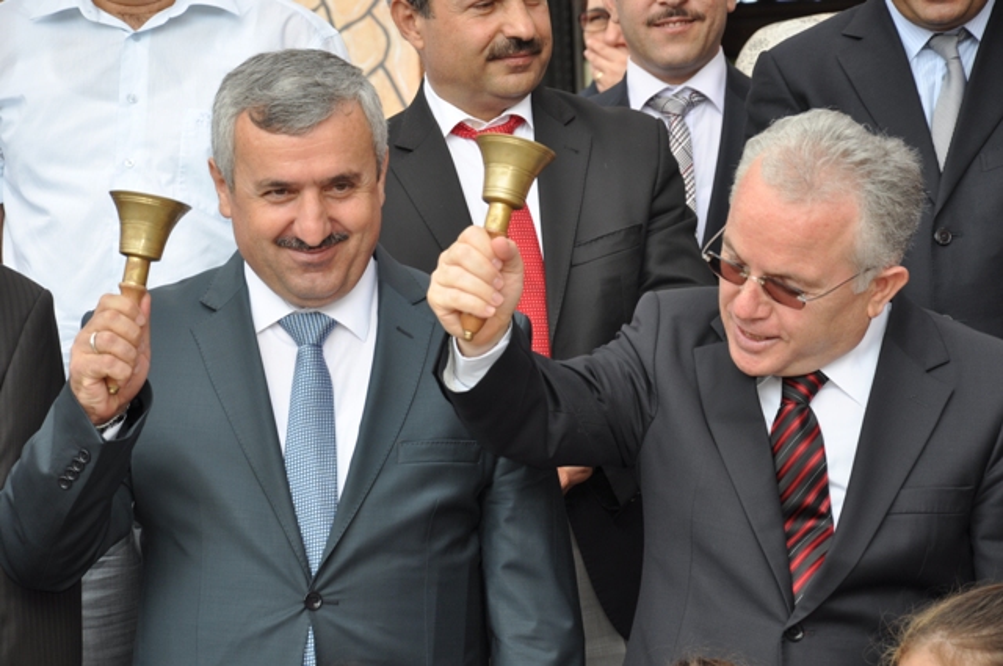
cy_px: 333
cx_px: 502
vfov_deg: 8.7
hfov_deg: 13.1
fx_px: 4383
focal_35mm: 158
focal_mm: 105
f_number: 6.3
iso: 200
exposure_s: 1/200
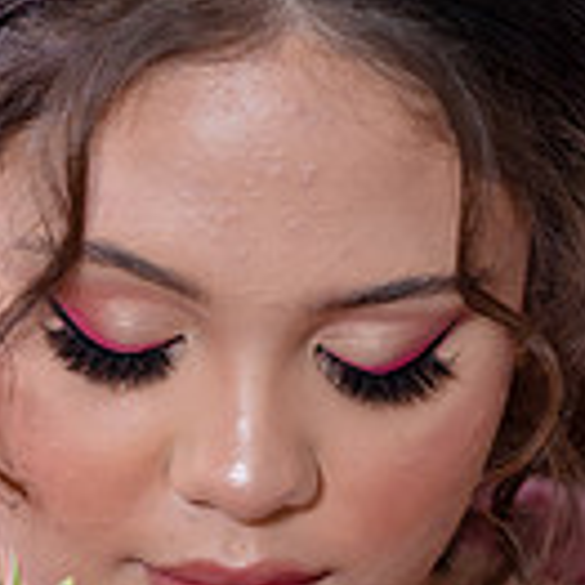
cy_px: 415
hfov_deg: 4.1
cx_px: 234
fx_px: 8107
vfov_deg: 4.1
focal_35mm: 424
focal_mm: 145
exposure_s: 1/100
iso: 1250
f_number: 3.5
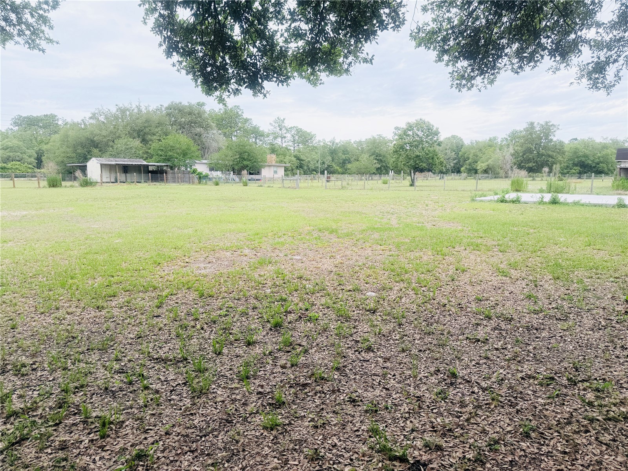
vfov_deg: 56.8
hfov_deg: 71.6
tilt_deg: -8.1
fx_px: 435
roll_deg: +0.1
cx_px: 314
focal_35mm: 24
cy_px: 236
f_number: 1.78
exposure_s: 1/1522
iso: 80
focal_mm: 6.76
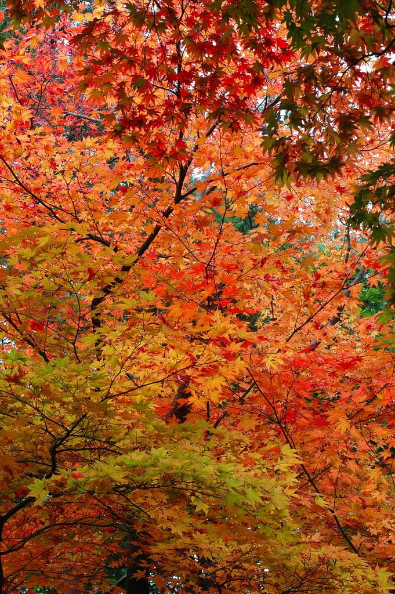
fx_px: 1731
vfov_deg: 19.5
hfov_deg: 13.0
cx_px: 198
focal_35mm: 105
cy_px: 297
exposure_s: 1/25
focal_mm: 70
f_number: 13
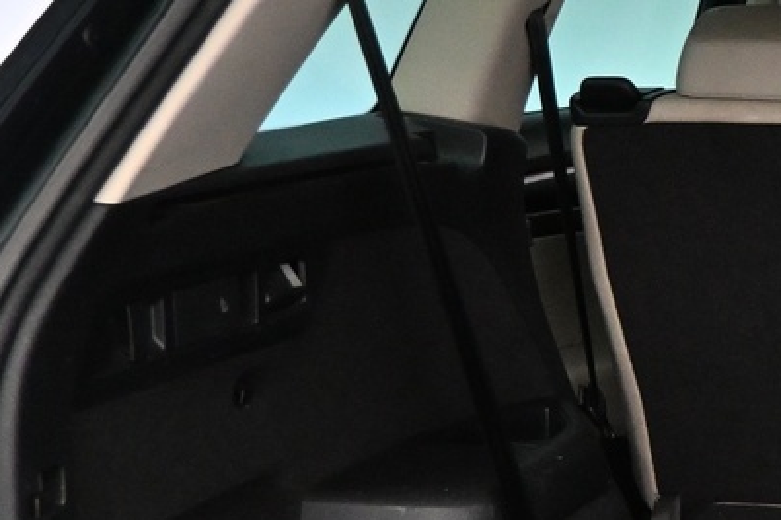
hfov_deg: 18.9
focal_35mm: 97
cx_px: 1122
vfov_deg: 14.0
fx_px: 2103
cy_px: 444
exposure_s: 1/125
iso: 3200
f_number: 3.5
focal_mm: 16
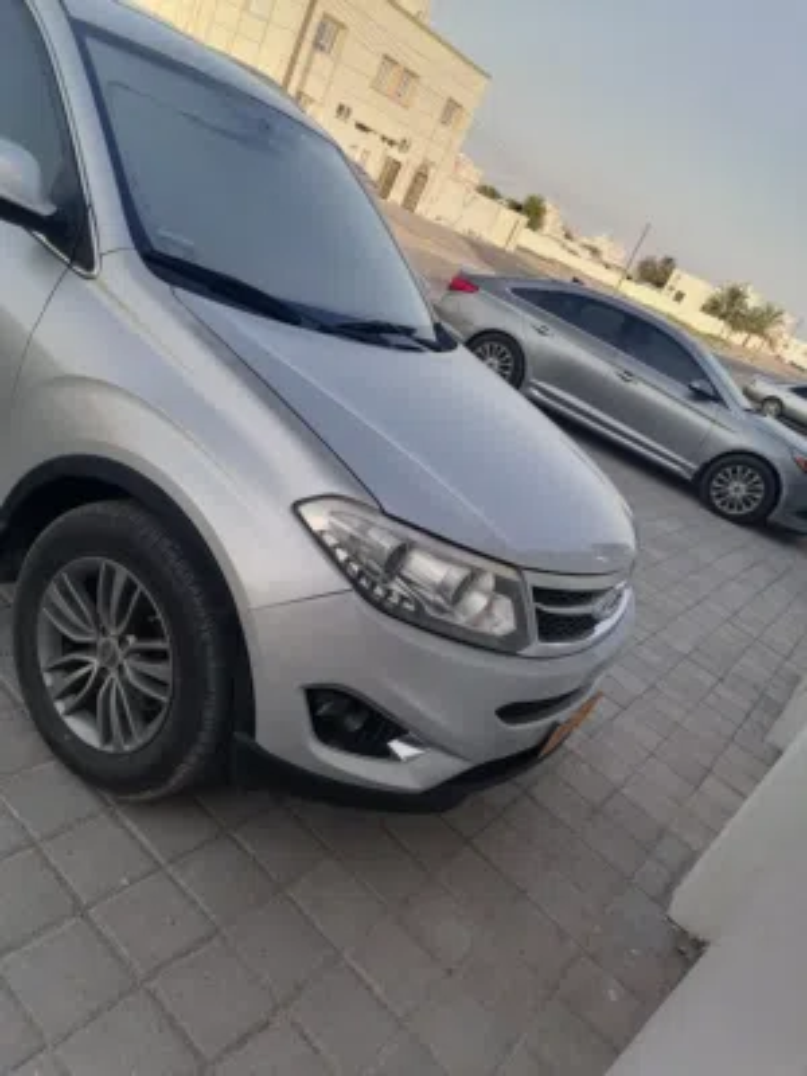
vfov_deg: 65.3
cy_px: 538
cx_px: 404
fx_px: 839
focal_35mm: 27
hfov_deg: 51.4
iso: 50
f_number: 1.8
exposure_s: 1/336
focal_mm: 5.3
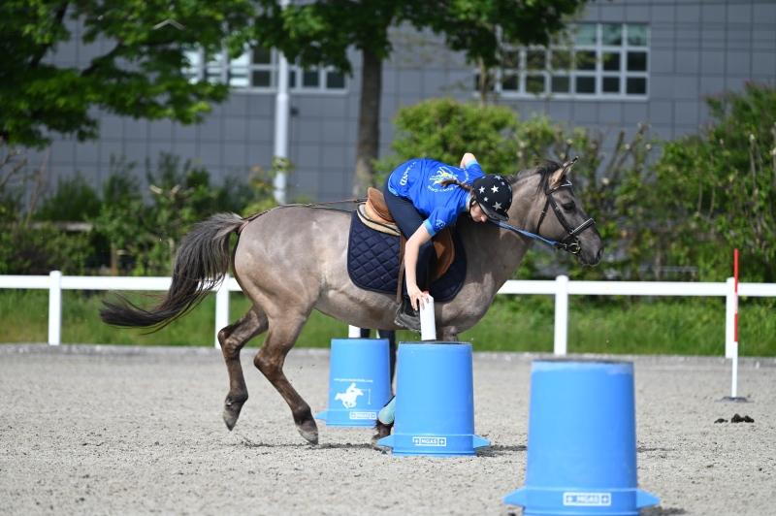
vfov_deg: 5.7
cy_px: 258
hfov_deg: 8.6
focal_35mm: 240
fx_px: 5169
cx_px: 388
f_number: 5.6
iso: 250
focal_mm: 240
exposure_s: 1/1250
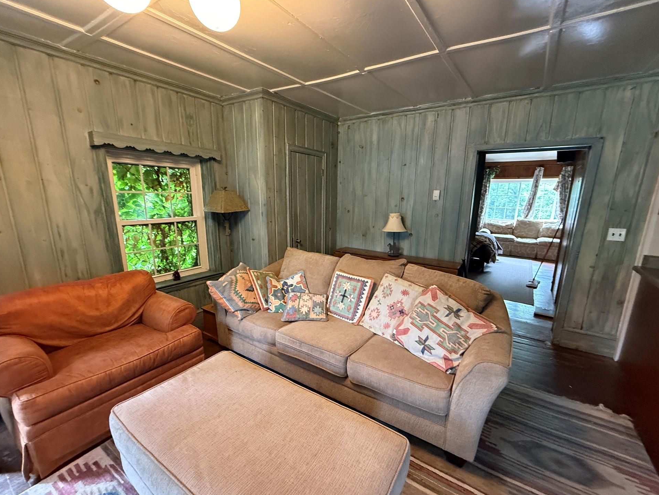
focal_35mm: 15
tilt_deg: -12.3
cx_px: 333
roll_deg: -1.3
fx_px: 286
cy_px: 255
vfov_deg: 81.7
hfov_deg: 98.2
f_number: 2.2
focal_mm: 2.22
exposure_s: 1/60
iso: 640
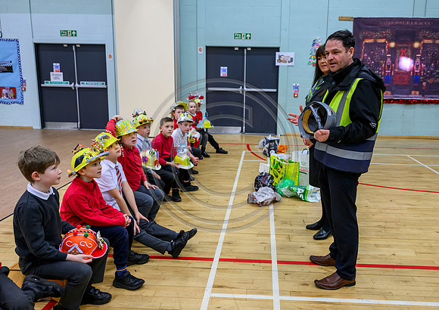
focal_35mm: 31
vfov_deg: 44.5
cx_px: 248
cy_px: 145
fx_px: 379
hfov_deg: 59.9
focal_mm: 27.5
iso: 3200
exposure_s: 1/250
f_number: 4
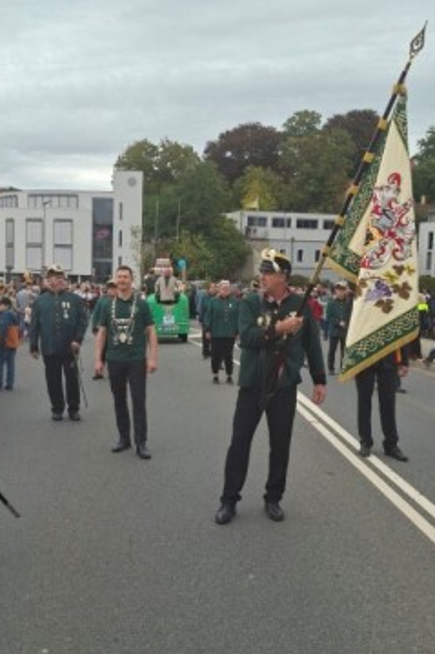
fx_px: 726
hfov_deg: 33.2
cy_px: 363
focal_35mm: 40
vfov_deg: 48.4
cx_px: 155
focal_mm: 5.54
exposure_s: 1/456
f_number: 1.8
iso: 50
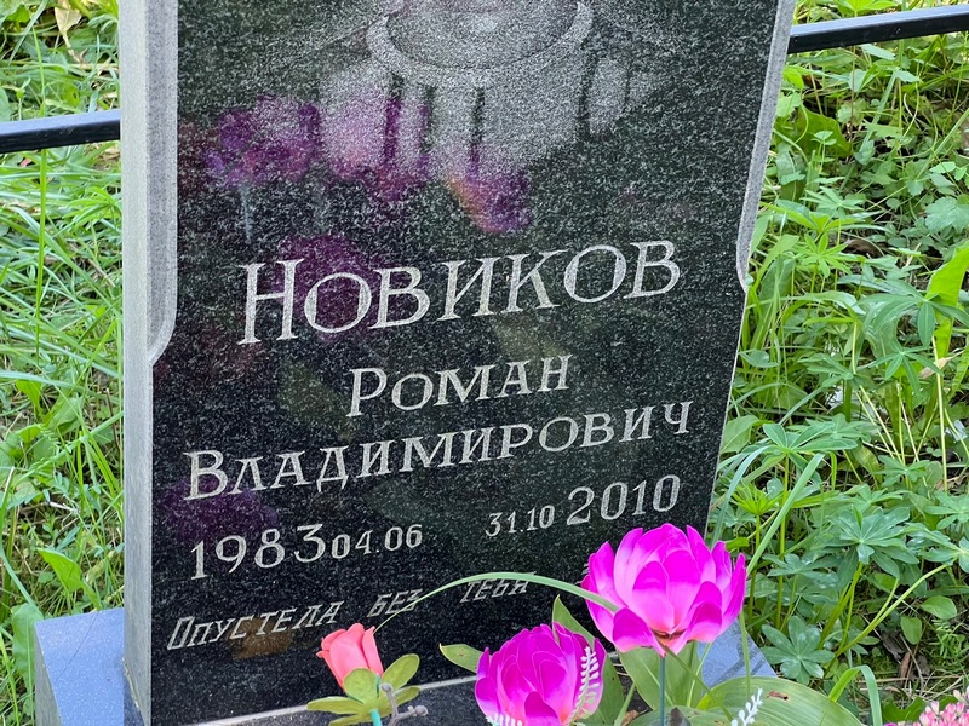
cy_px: 363
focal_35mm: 77
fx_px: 2155
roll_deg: -2.0
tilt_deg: -39.5
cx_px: 484
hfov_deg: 25.3
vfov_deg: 19.1
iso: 200
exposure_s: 1/74
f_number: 2.8
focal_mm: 9
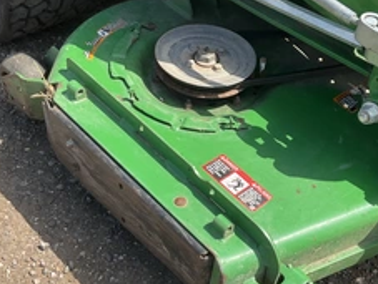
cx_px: 240
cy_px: 161
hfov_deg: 37.2
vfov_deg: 28.6
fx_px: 558
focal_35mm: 51
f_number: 1.8
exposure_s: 1/869
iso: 25
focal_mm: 3
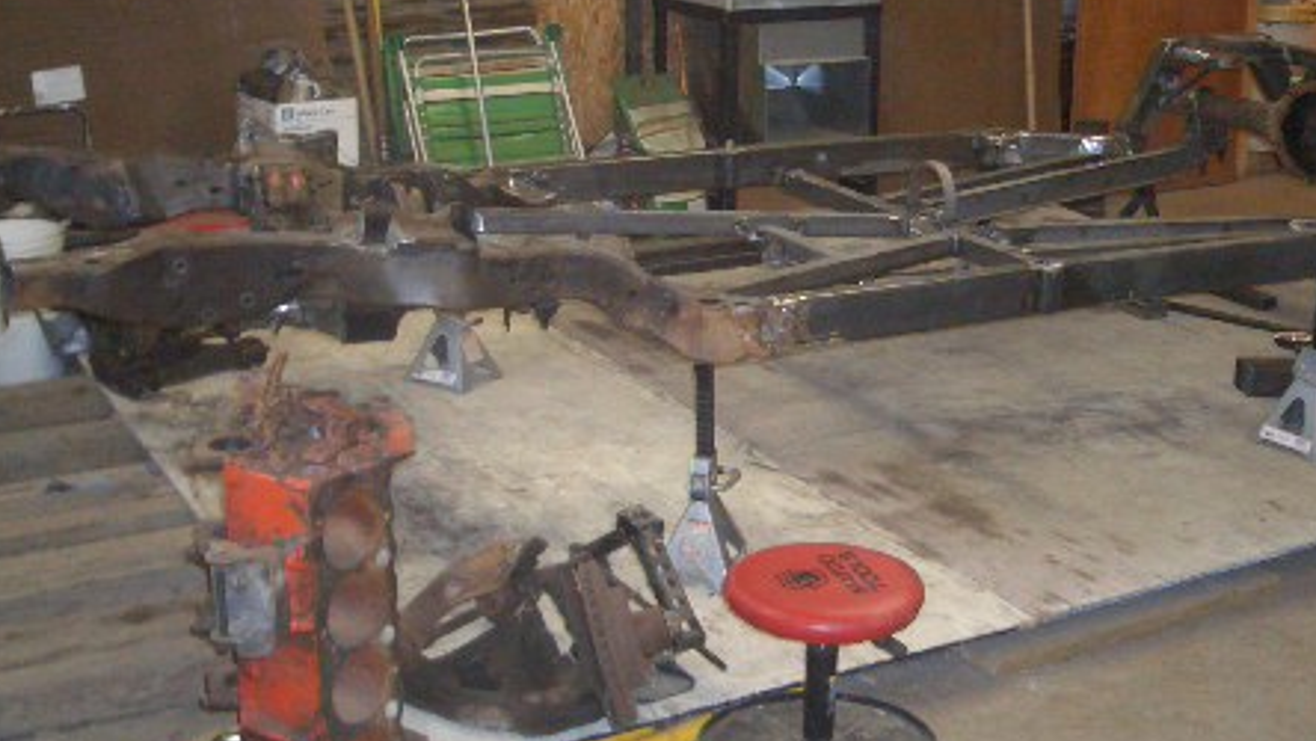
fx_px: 1920
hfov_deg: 37.7
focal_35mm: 55
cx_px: 782
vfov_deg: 21.8
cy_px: 285
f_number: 2.6
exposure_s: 1/60
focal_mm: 5.8
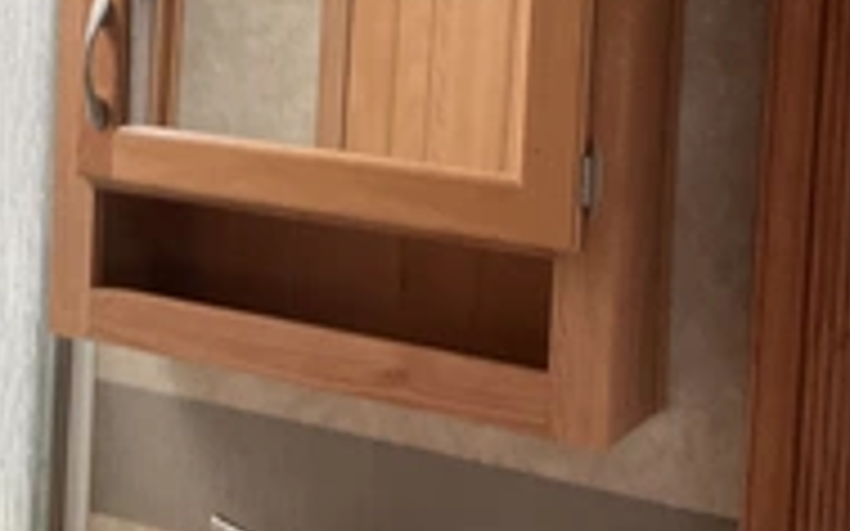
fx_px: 1505
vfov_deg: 19.5
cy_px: 32
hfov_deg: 31.5
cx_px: 355
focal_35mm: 65
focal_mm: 3
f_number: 1.8
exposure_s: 1/60
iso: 80
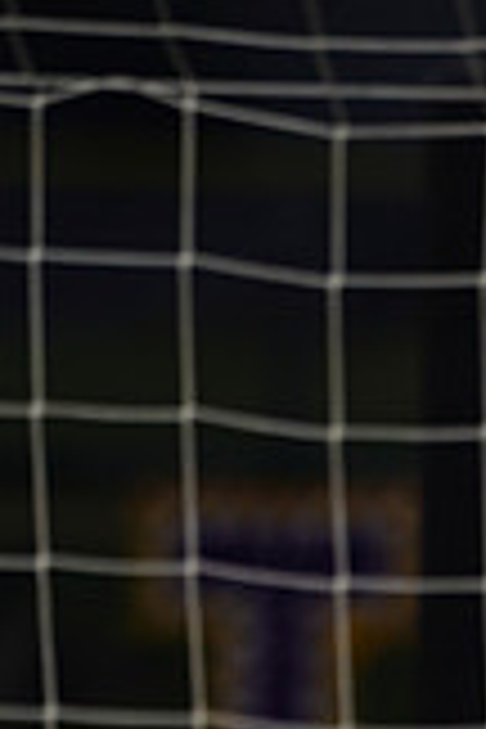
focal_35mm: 1326
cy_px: 1084
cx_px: 826
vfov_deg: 1.6
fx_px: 26849
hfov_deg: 1.0
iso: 200
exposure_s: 1/200
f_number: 7.1
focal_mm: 370
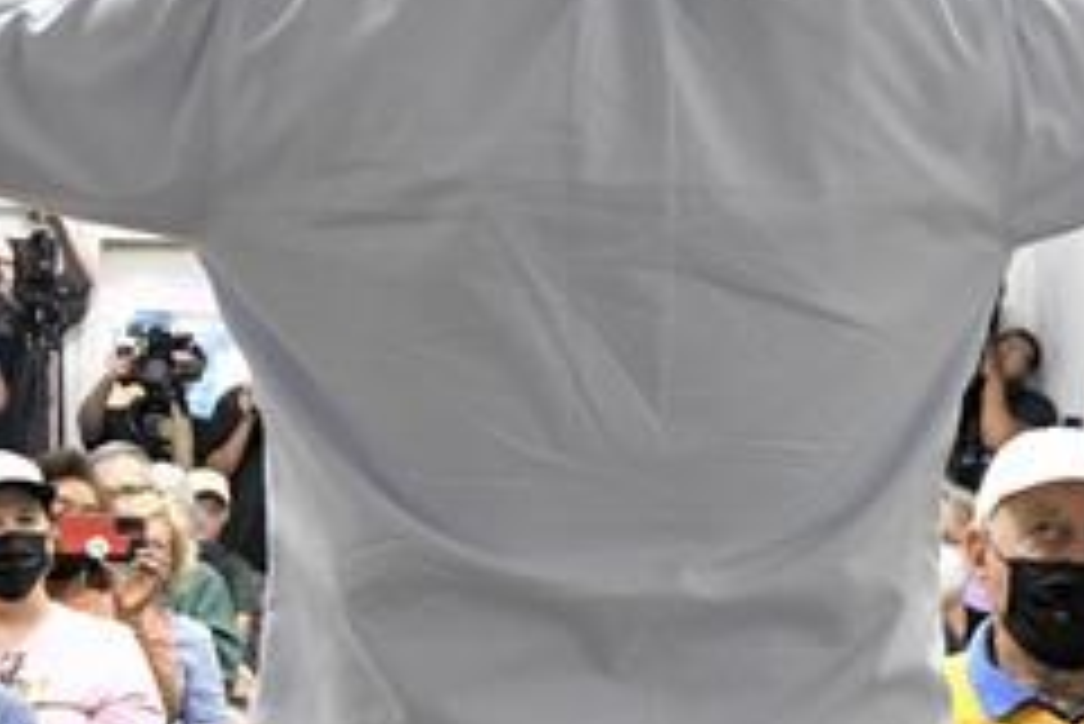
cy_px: 290
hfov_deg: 22.8
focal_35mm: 89
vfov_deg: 15.4
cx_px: 589
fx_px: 2681
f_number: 5.6
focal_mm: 22
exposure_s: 1/100
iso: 2000
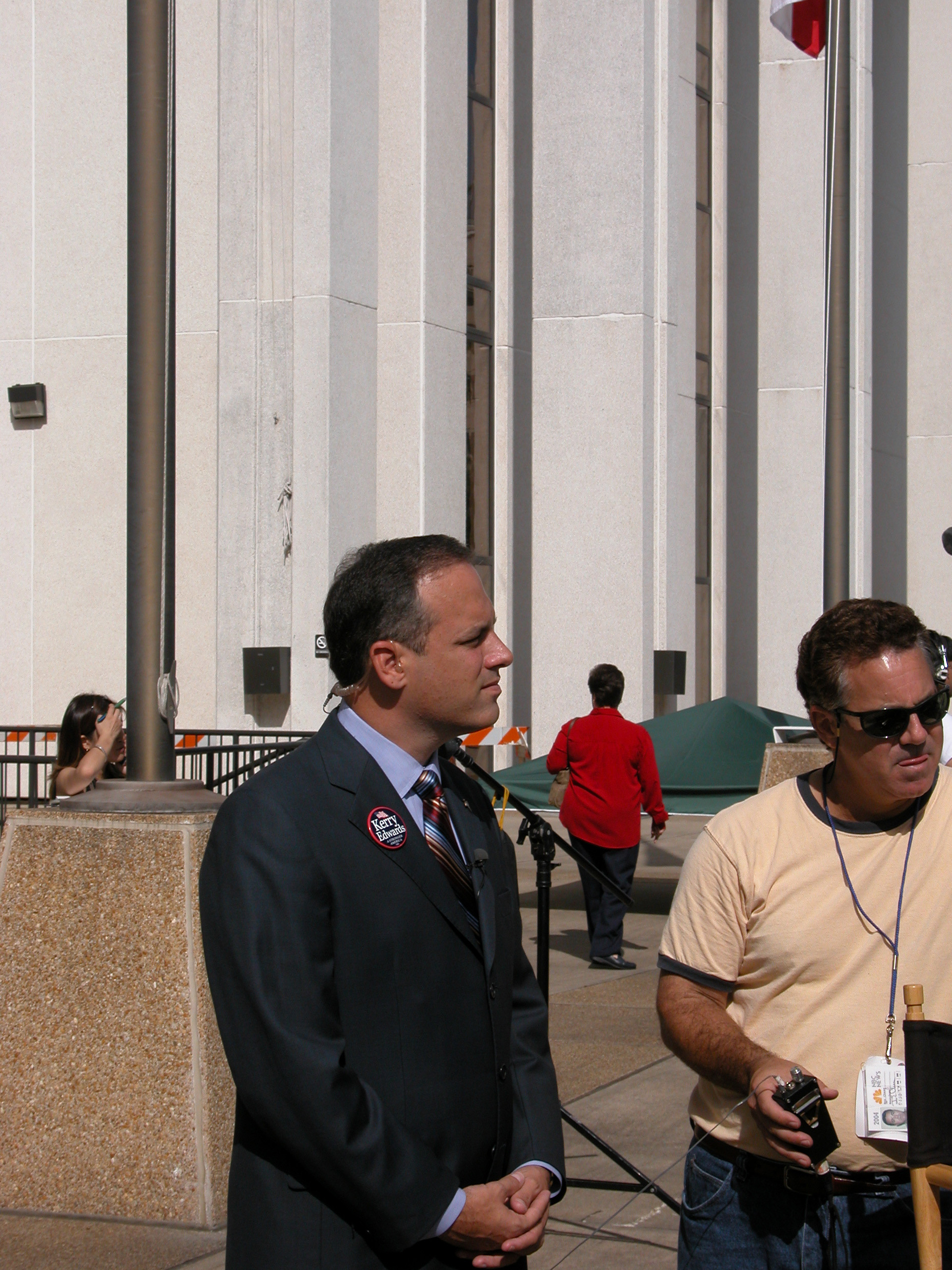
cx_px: 476
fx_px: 3044
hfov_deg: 17.8
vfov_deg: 23.6
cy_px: 635
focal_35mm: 83
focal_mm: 21
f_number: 6.2
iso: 100
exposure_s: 1/773
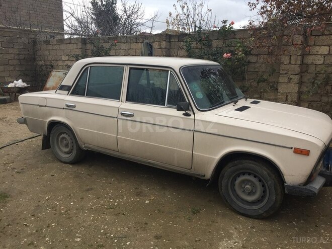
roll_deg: -0.3
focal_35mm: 29
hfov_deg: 61.7
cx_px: 166
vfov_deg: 48.2
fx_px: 278
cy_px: 124
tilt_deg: -12.3
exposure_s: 1/350
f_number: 2.2
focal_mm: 4.15
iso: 32
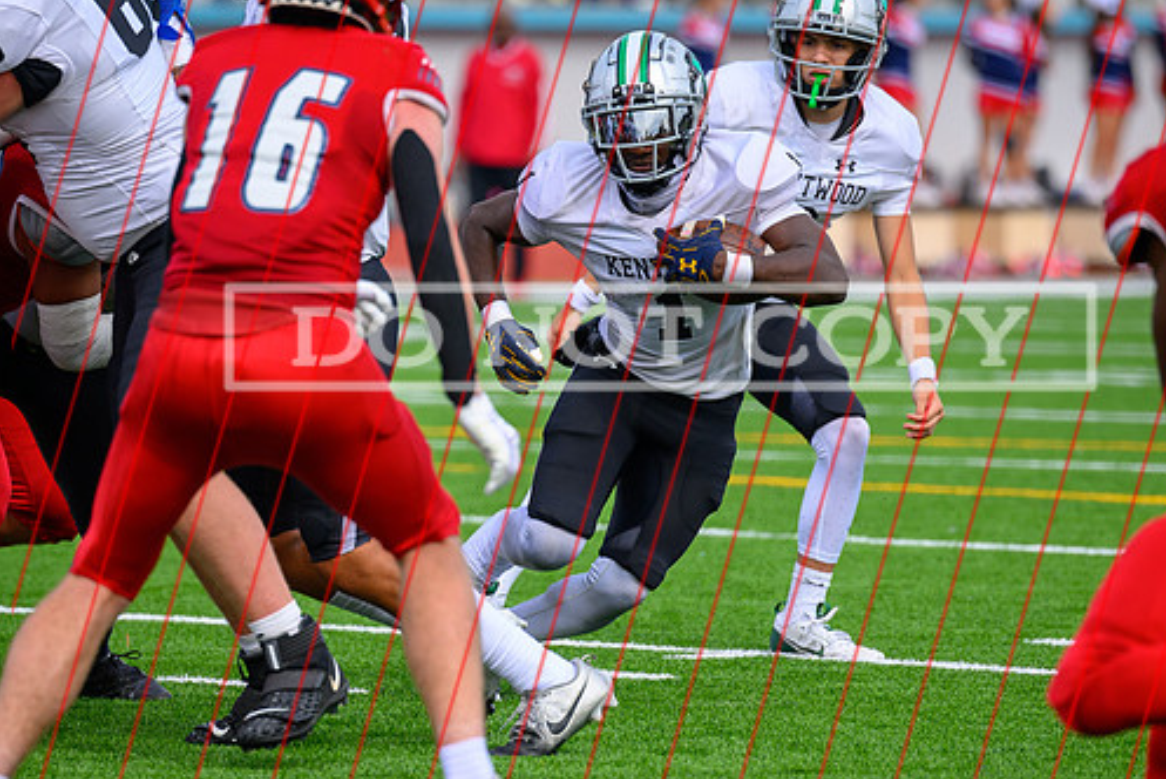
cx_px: 485
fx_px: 12412
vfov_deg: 3.6
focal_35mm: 383
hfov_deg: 5.4
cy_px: 437
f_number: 2.8
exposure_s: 1/2000
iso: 250
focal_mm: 200
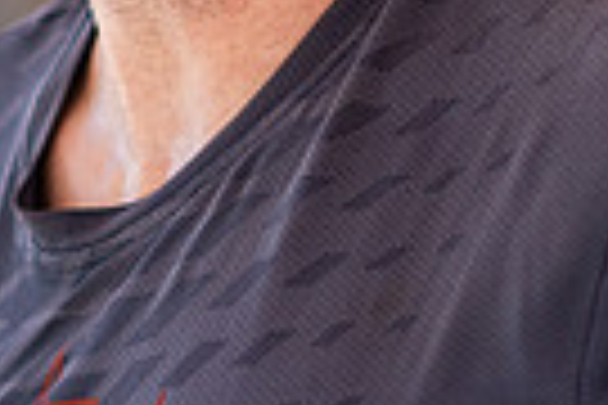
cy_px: -120
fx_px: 4745
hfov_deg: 7.3
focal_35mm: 281
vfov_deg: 4.9
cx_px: -50
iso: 80
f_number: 1.8
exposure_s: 1/1250
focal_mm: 50
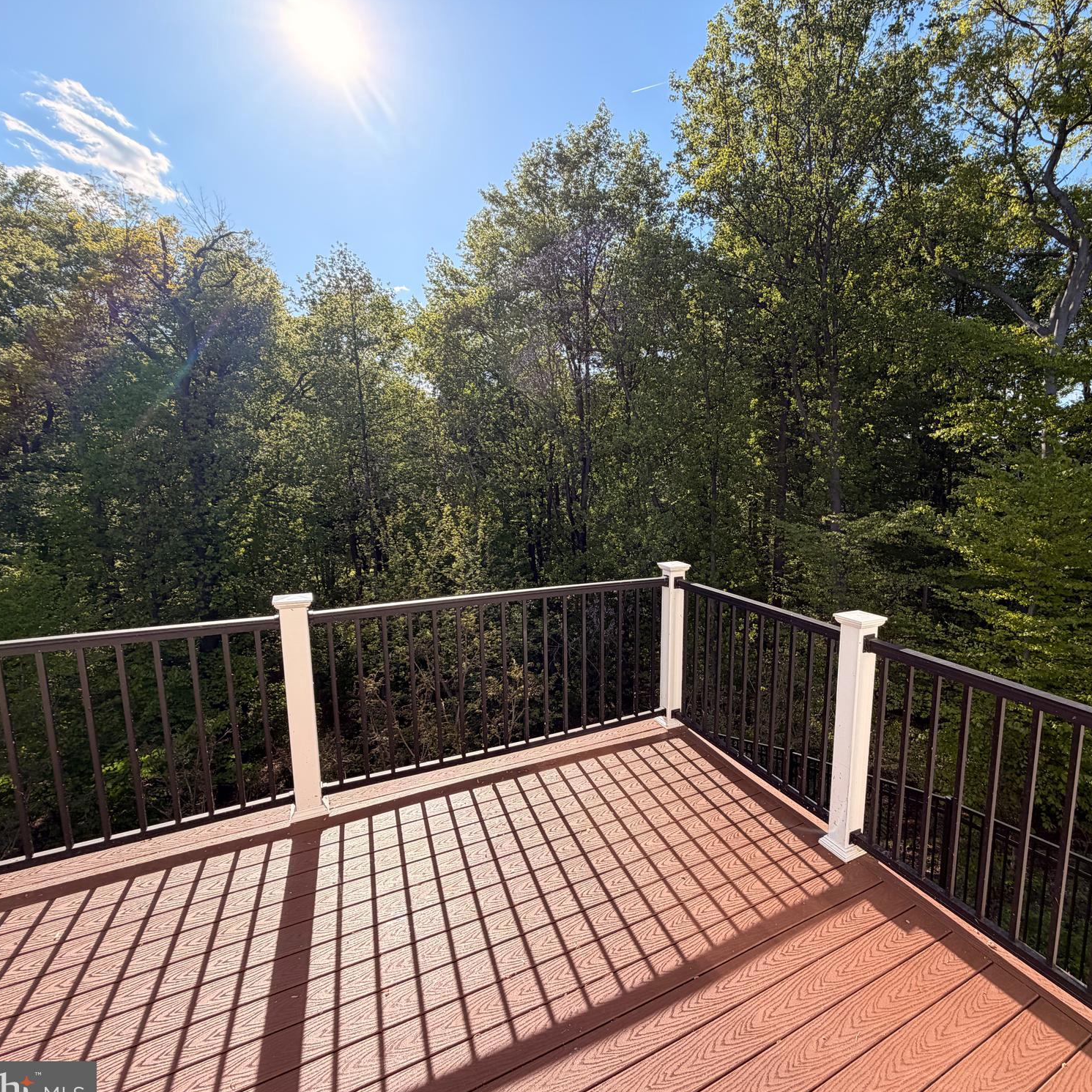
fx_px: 607
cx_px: 664
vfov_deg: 84.0
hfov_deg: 82.8
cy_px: 559
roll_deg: -0.5
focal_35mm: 17
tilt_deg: -9.1
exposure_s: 1/613
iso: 40
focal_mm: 2.22
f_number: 2.2
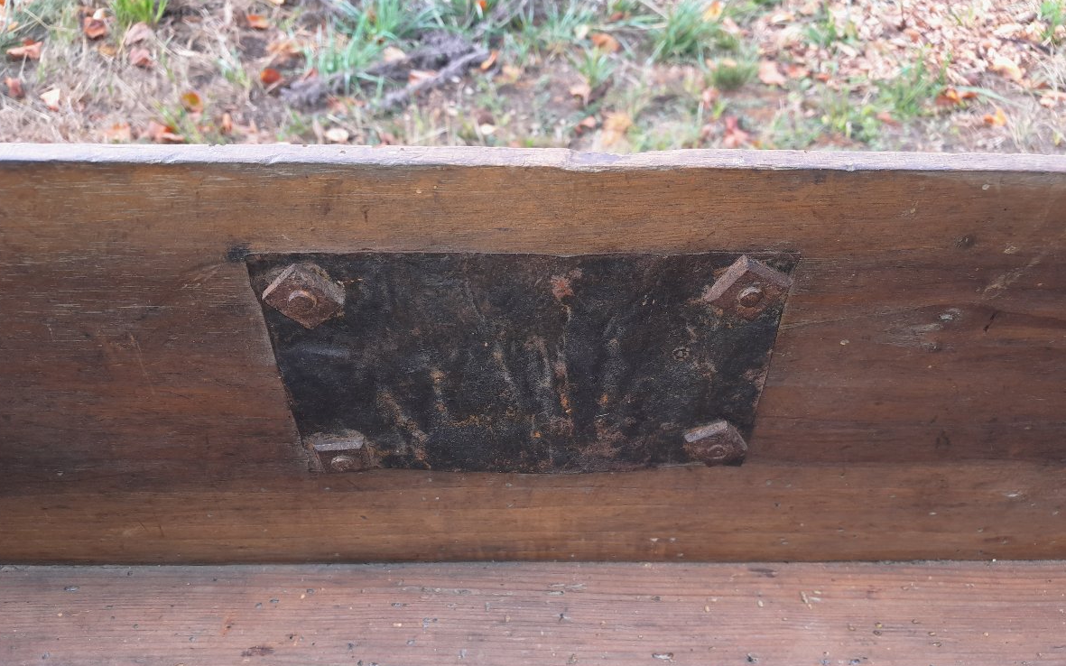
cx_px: 528
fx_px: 813
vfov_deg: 44.3
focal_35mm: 28
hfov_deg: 66.5
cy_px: 402
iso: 50
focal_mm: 4
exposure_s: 1/60
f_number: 1.8
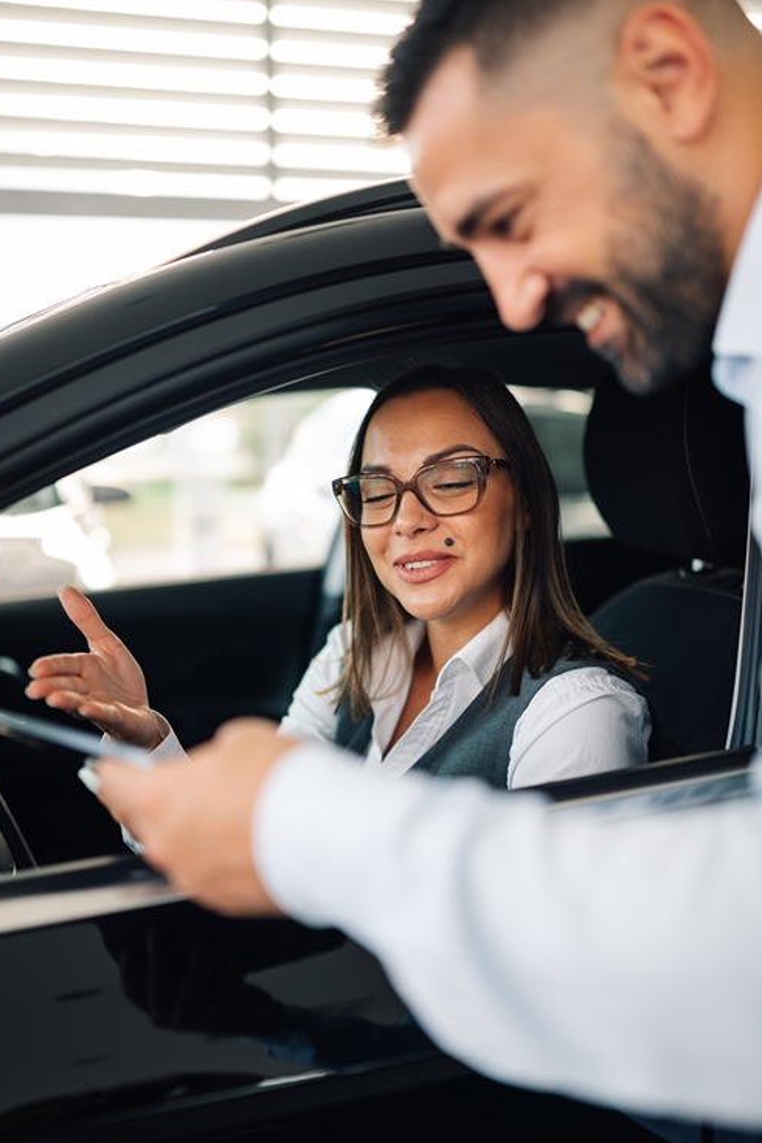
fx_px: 1207
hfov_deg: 35.0
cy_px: 606
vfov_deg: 50.7
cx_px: 373
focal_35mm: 38
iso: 200
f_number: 1.4
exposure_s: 1/200
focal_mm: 35
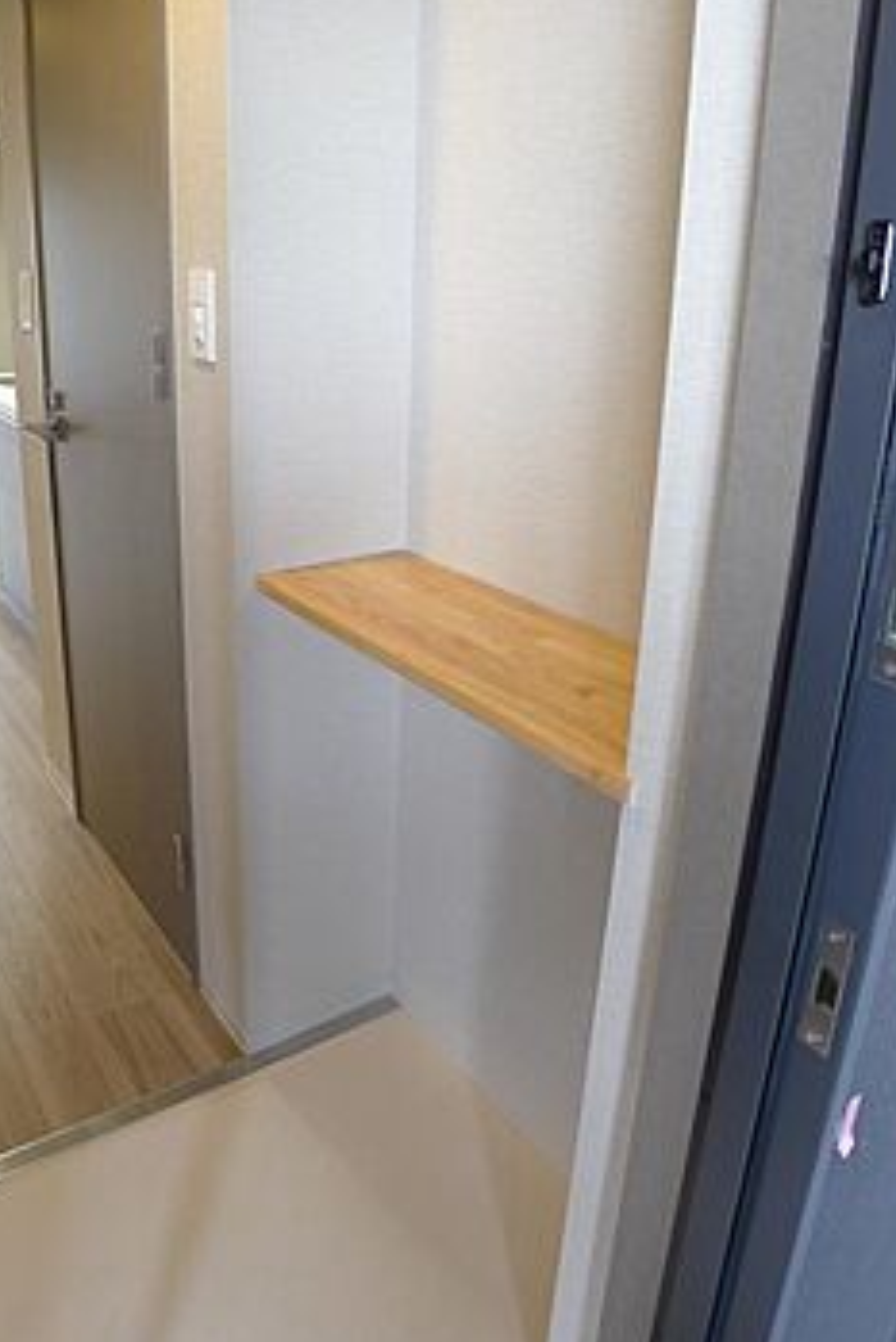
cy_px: 588
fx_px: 1231
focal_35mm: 33
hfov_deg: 39.8
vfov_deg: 57.0
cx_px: 350
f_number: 2
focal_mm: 5.1
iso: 80
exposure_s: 1/15
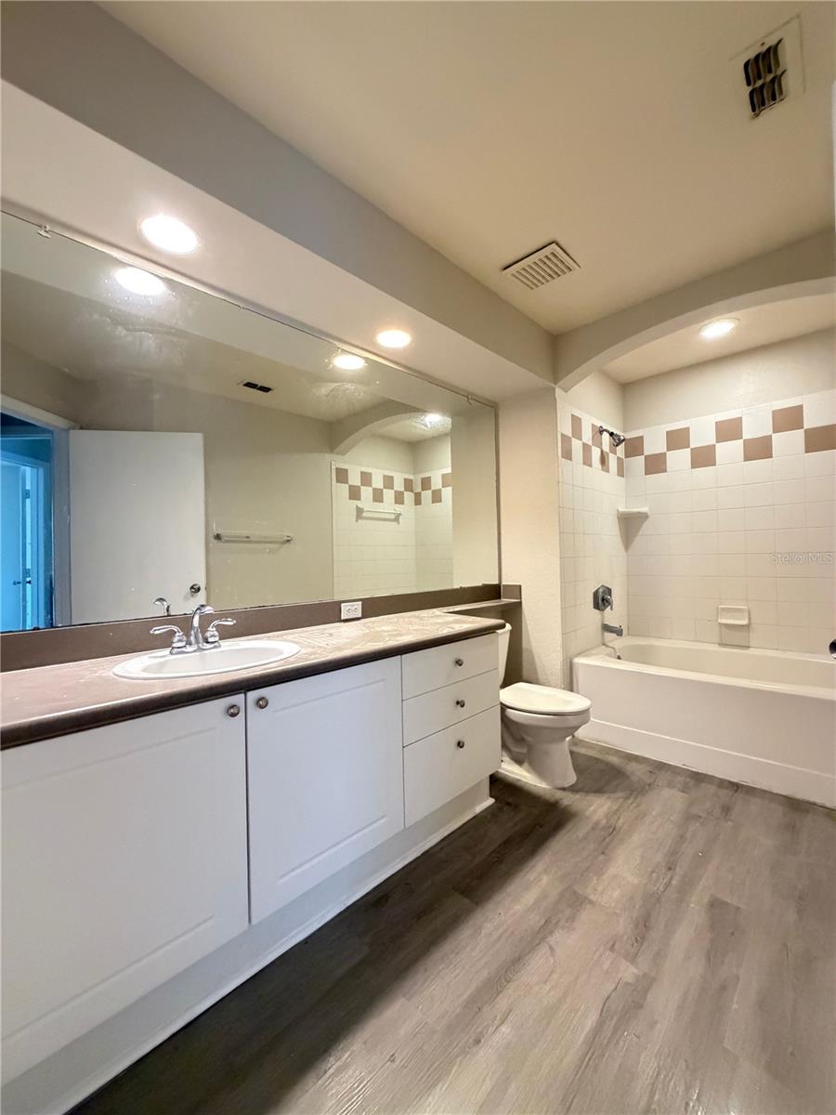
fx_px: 451
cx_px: 418
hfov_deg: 85.7
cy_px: 558
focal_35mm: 14
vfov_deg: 102.1
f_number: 2.2
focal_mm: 2.22
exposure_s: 1/60
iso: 1000
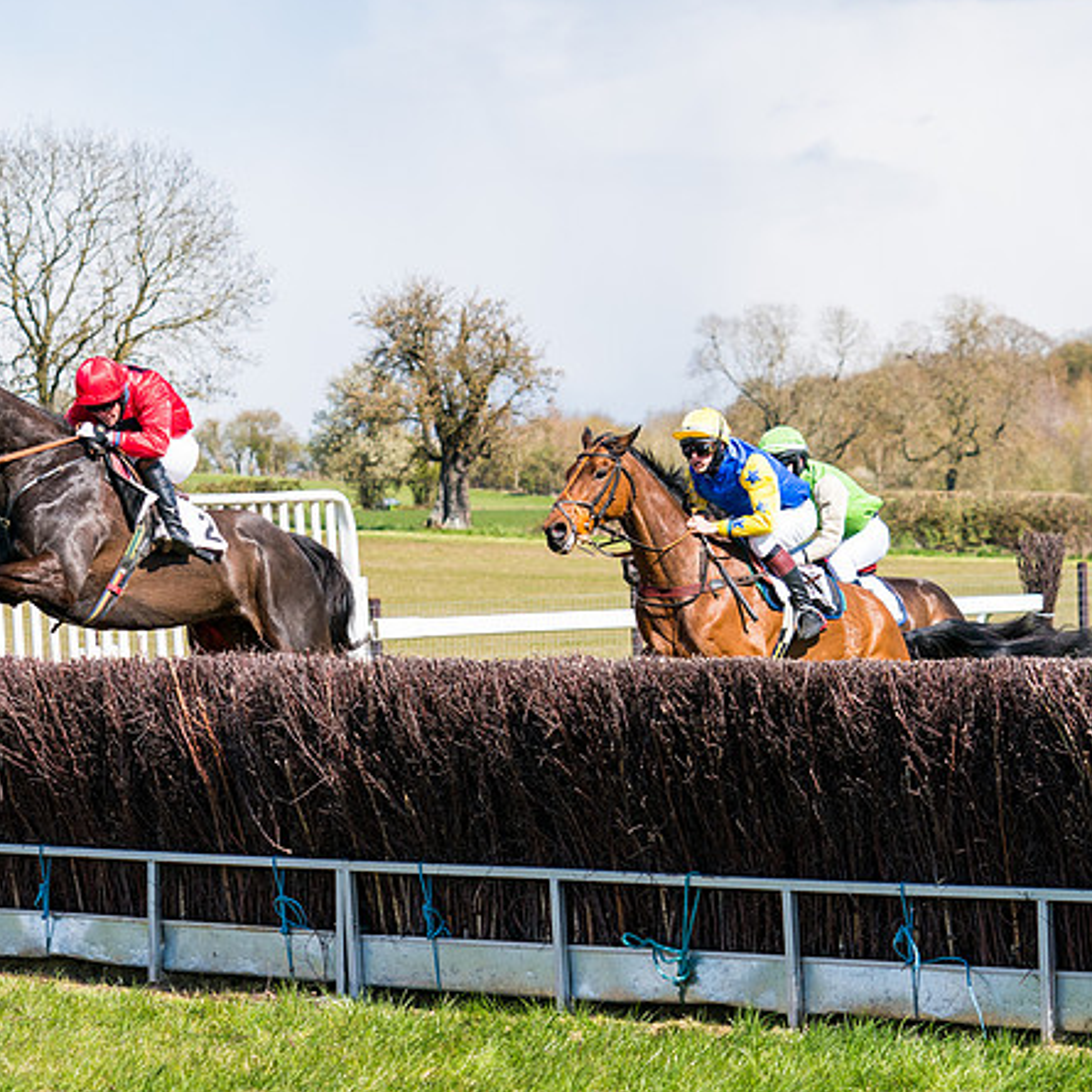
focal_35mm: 129
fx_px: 4604
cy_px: 608
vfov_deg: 13.5
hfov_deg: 13.5
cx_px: 430
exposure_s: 1/2500
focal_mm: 76
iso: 400
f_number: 4
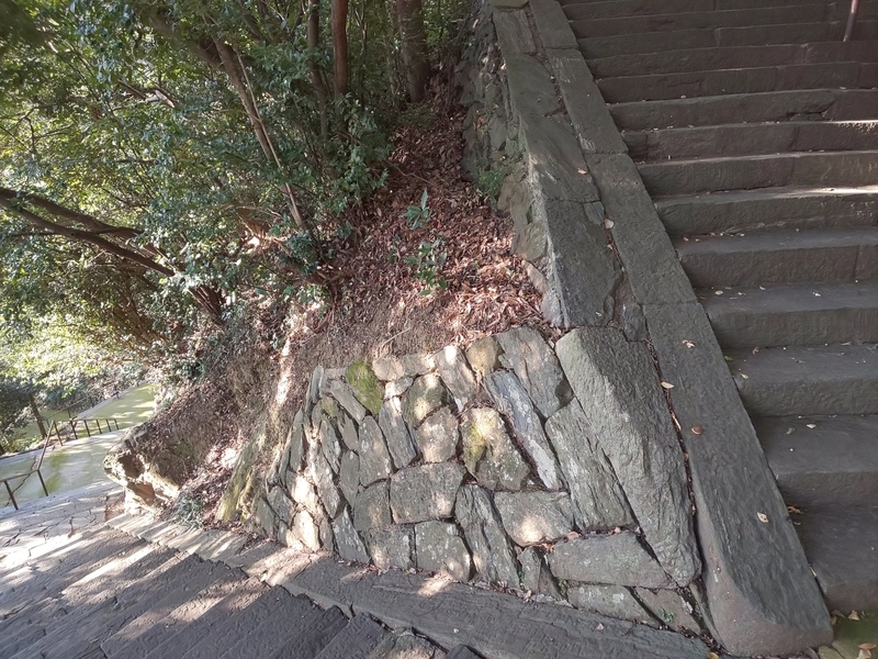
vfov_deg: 66.0
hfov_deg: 81.7
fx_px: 507
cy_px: 330
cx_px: 439
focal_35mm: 20
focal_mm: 3.45
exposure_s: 1/33
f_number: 1.94
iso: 114
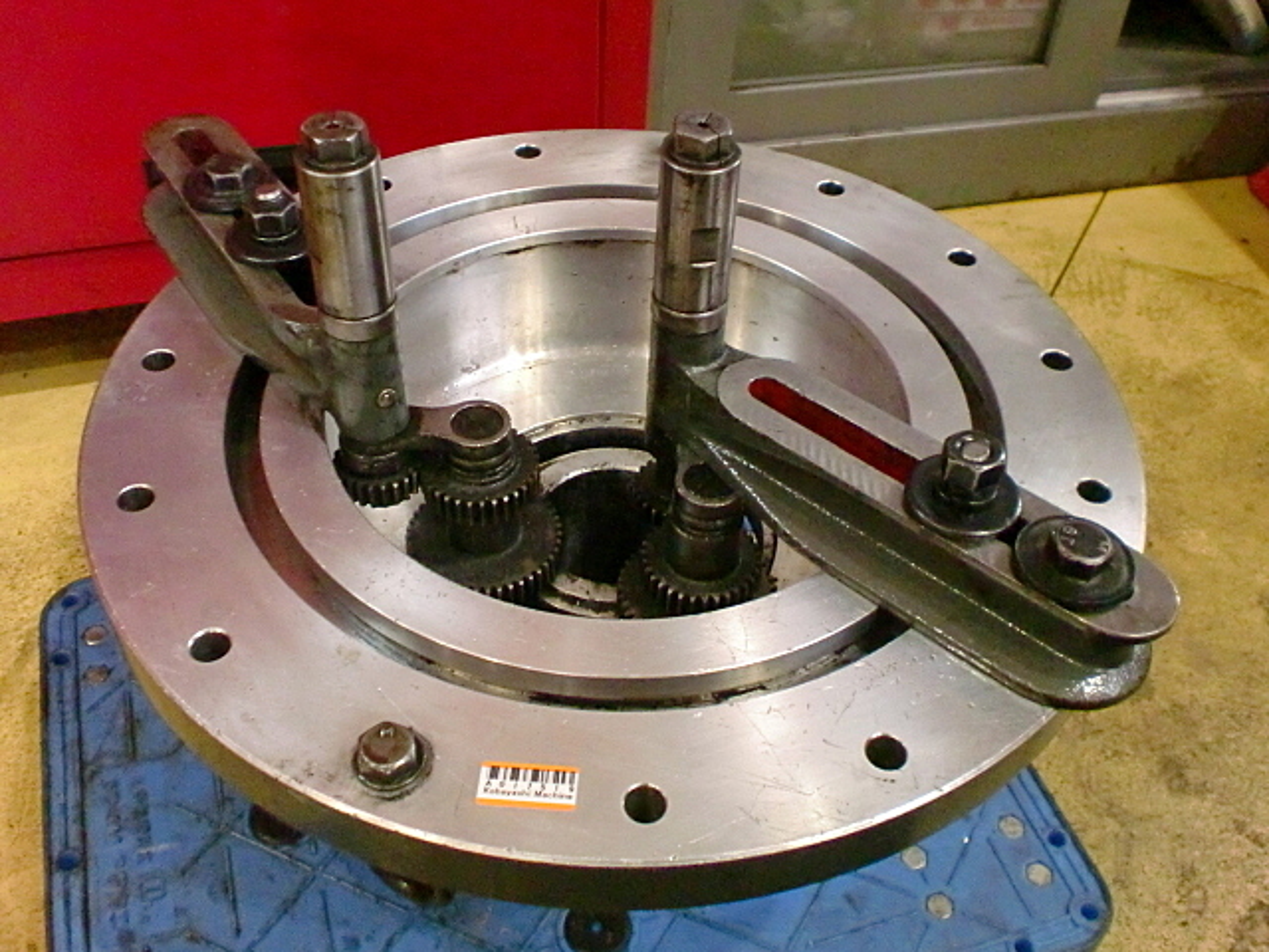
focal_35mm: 35
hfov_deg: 52.6
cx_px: 634
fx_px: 1283
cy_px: 476
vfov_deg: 40.7
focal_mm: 6.3
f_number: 3.1
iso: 800
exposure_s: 1/60
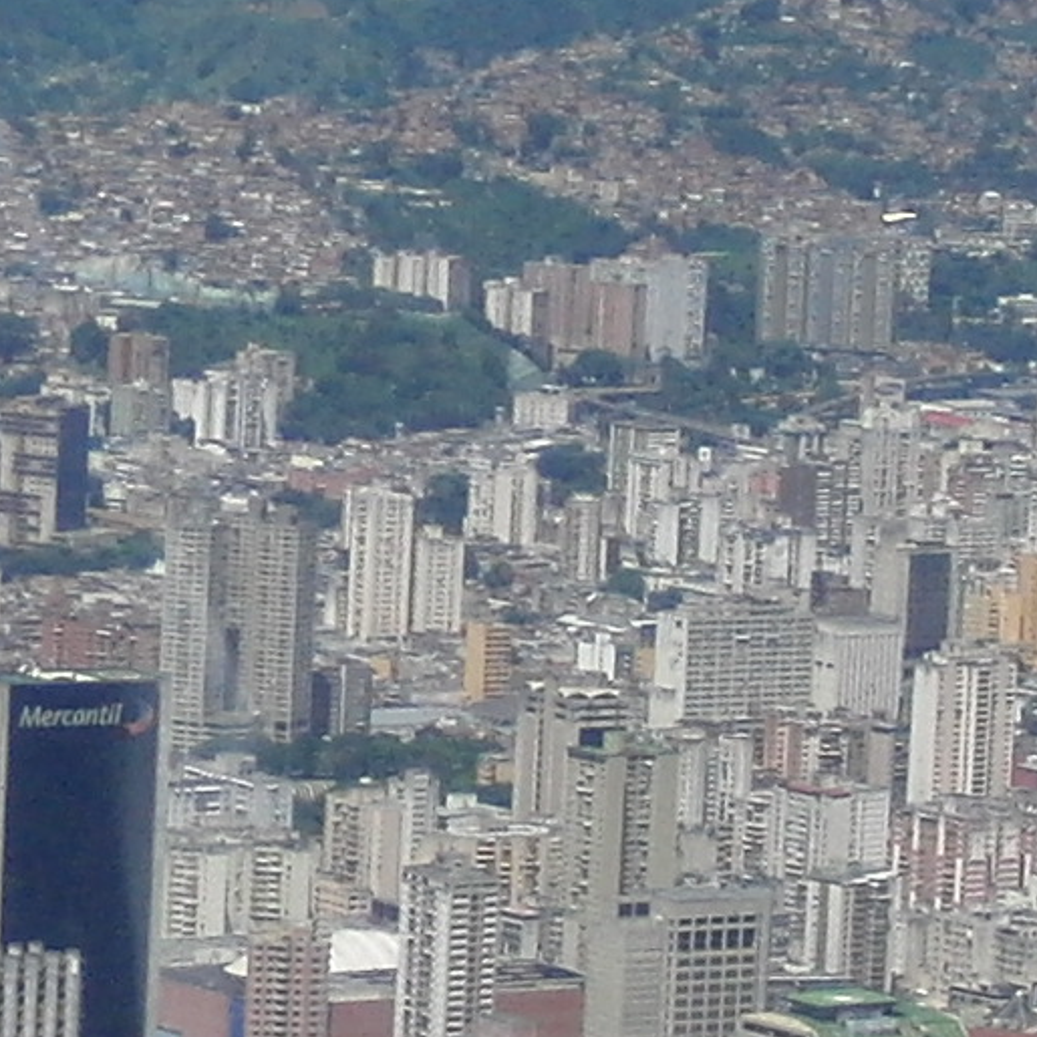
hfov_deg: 6.8
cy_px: 469
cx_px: -70
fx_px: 8643
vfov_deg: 6.9
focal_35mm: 255
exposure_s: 1/640
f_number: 3.7
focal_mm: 7.54
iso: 100
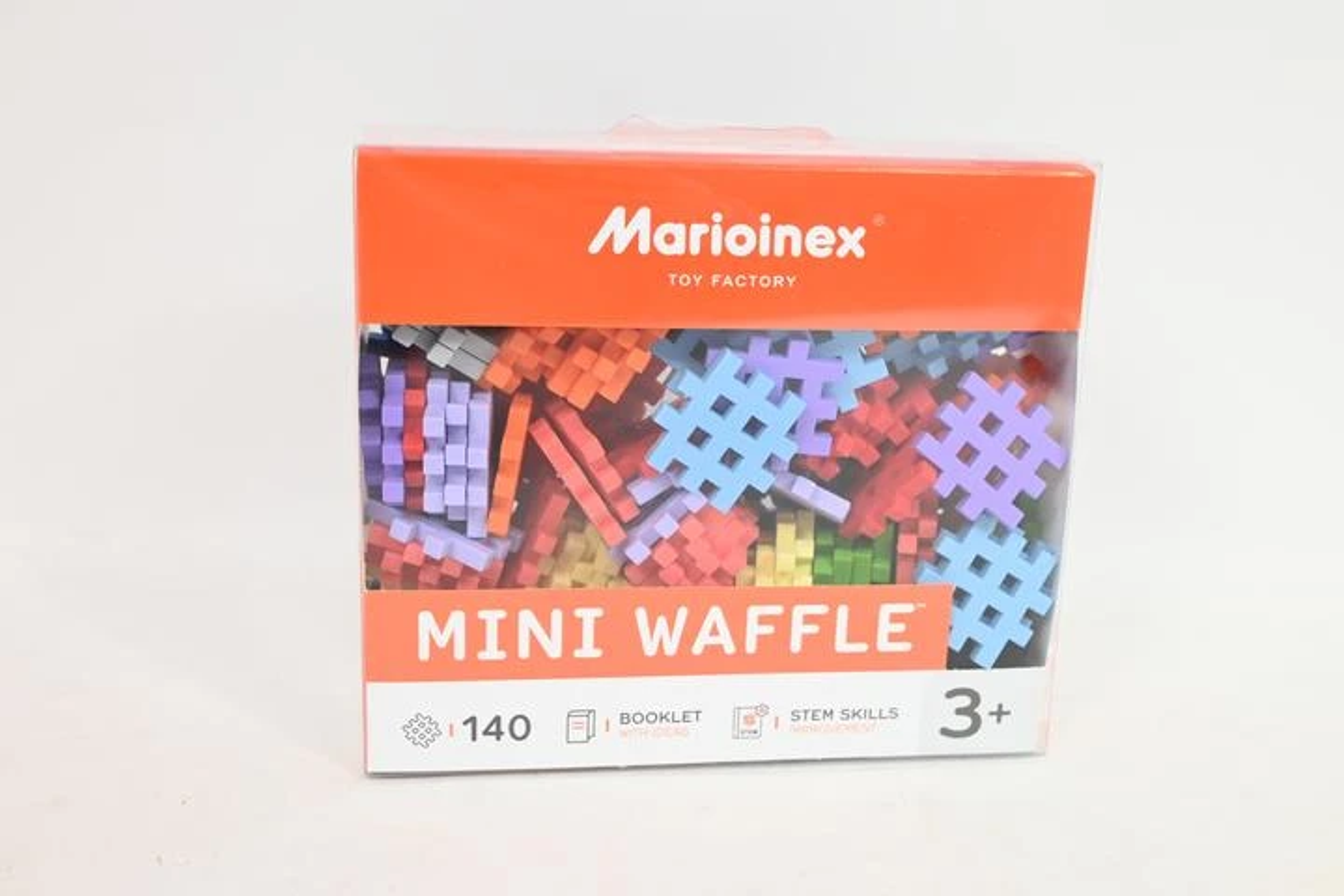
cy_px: 448
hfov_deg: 47.2
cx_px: 672
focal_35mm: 41
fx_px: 1540
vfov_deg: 32.4
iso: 500
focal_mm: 27.5
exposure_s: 1/125
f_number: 4.5
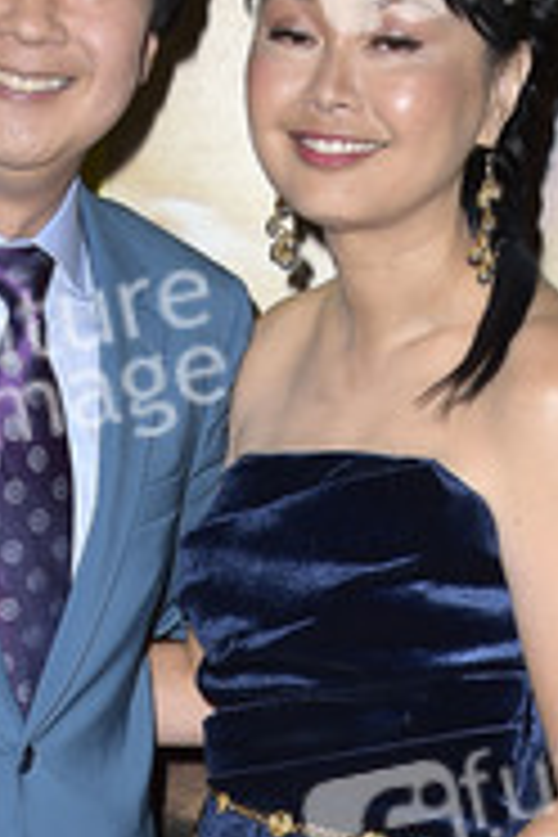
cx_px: 128
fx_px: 1604
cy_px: 603
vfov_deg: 28.9
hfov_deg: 19.6
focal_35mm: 69
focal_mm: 32
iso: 250
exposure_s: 1/250
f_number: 6.3
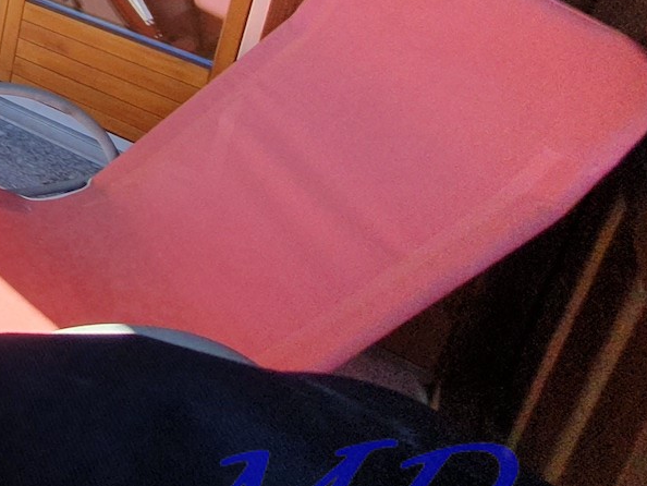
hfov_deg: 29.8
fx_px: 785
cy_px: -160
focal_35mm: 42
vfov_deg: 27.9
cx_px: -289
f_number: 2.2
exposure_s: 1/810
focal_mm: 1.8
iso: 50
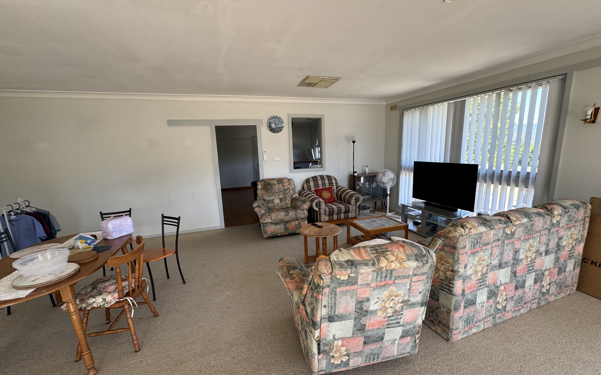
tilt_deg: -9.9
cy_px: 193
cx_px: 300
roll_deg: +2.3
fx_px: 246
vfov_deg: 74.8
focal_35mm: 15
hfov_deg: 101.5
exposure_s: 1/99
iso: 80
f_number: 2.2
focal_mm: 2.22
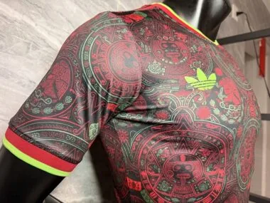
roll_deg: -1.3
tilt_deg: +1.3
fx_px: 187
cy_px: 102
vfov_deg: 56.8
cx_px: 135
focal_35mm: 24
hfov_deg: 71.6
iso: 200
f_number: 1.78
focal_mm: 6.76
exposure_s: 1/50
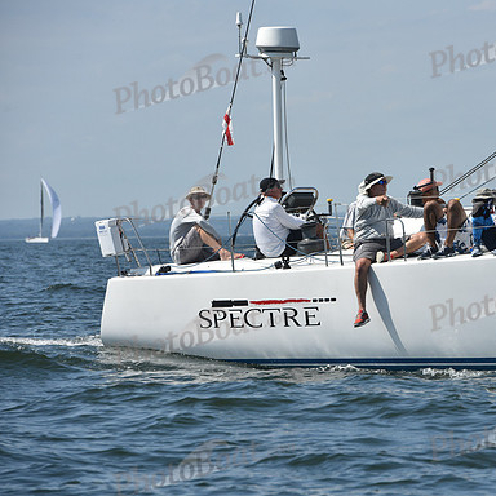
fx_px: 4166
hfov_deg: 6.8
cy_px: 249
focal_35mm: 257
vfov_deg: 6.8
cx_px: 363
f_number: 8
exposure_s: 1/1250
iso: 250
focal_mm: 200
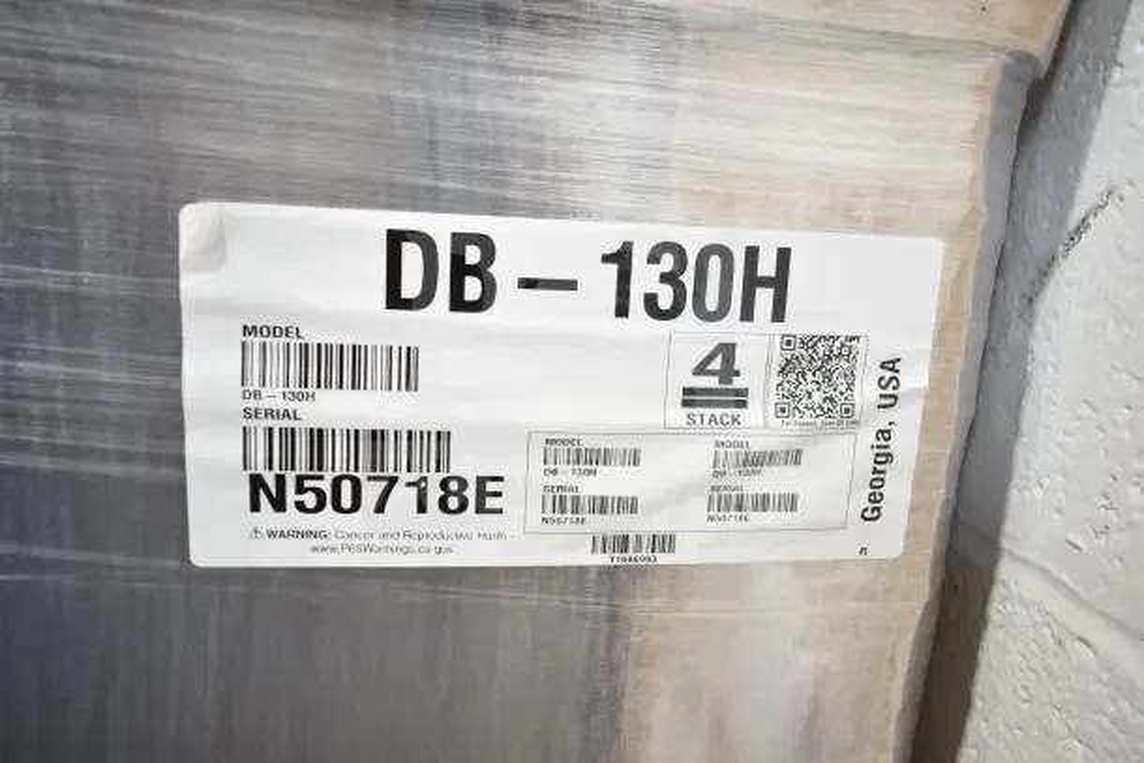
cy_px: 382
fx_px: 858
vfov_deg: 48.0
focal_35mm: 27
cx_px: 572
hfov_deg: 67.4
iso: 320
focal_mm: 18
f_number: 3.5
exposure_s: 1/30
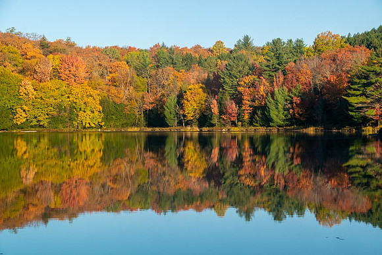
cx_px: 191
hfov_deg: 21.1
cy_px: 128
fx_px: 1024
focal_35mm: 97
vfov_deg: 14.2
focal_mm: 62
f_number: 11
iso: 400
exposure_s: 1/200
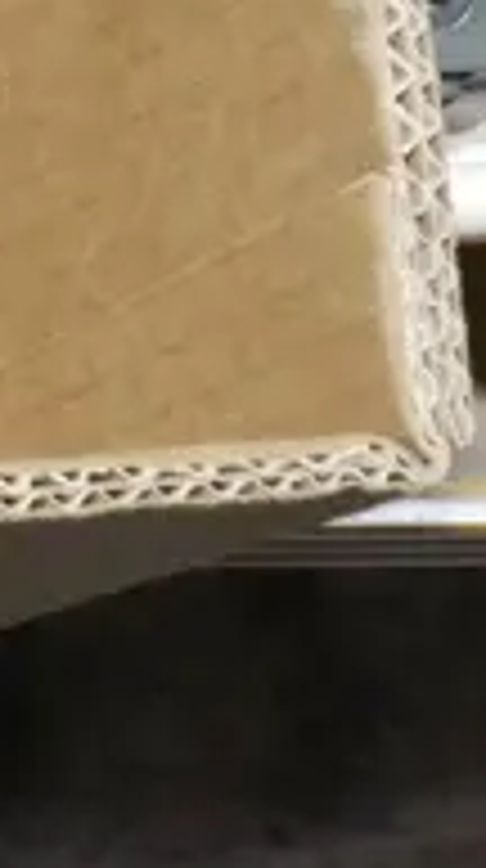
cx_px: -1809
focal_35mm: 162
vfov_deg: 12.3
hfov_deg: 5.7
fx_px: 3726
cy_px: -612
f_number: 8
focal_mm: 14
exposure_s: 1/60
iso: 2500
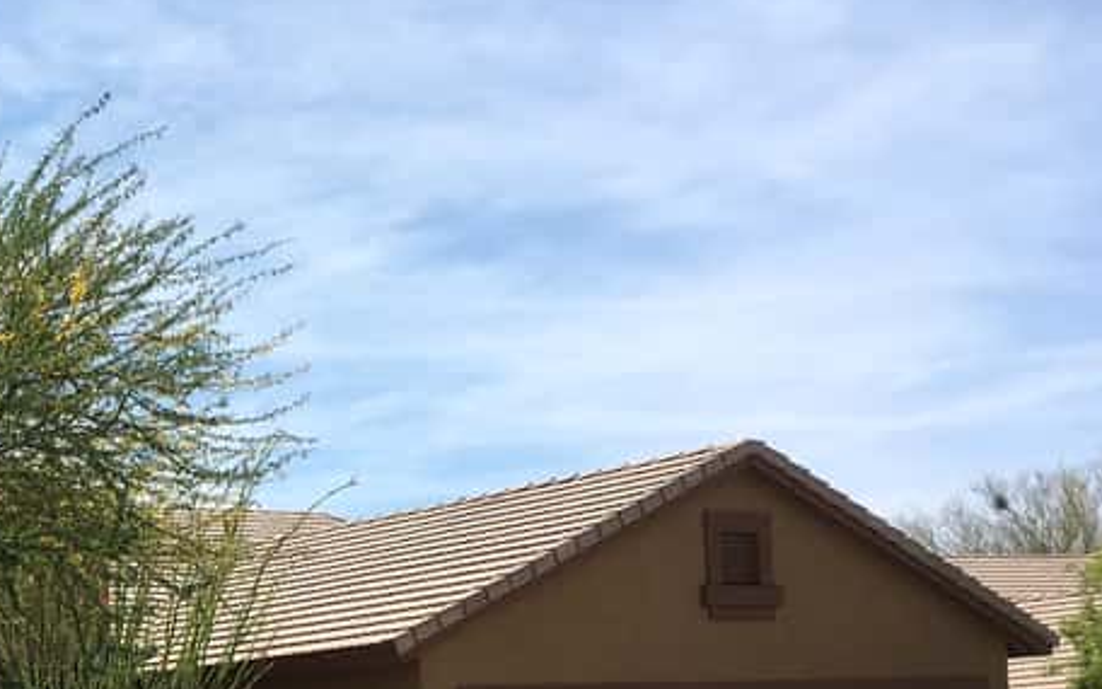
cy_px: 759
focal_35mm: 69
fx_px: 2072
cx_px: 2
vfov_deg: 18.2
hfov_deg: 28.0
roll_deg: +1.5
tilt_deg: +2.5
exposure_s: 1/1876
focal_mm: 4.15
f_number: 2.2
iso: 25
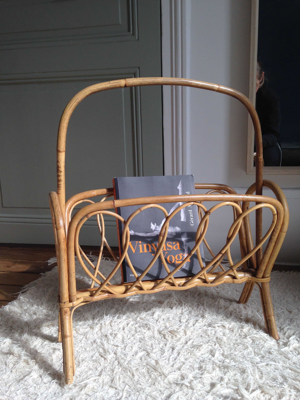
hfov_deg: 42.9
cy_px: 200
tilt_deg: -12.6
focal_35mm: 33
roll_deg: +0.1
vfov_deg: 55.4
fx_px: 381
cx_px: 150
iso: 50
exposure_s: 1/173
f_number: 2.4
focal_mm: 4.12
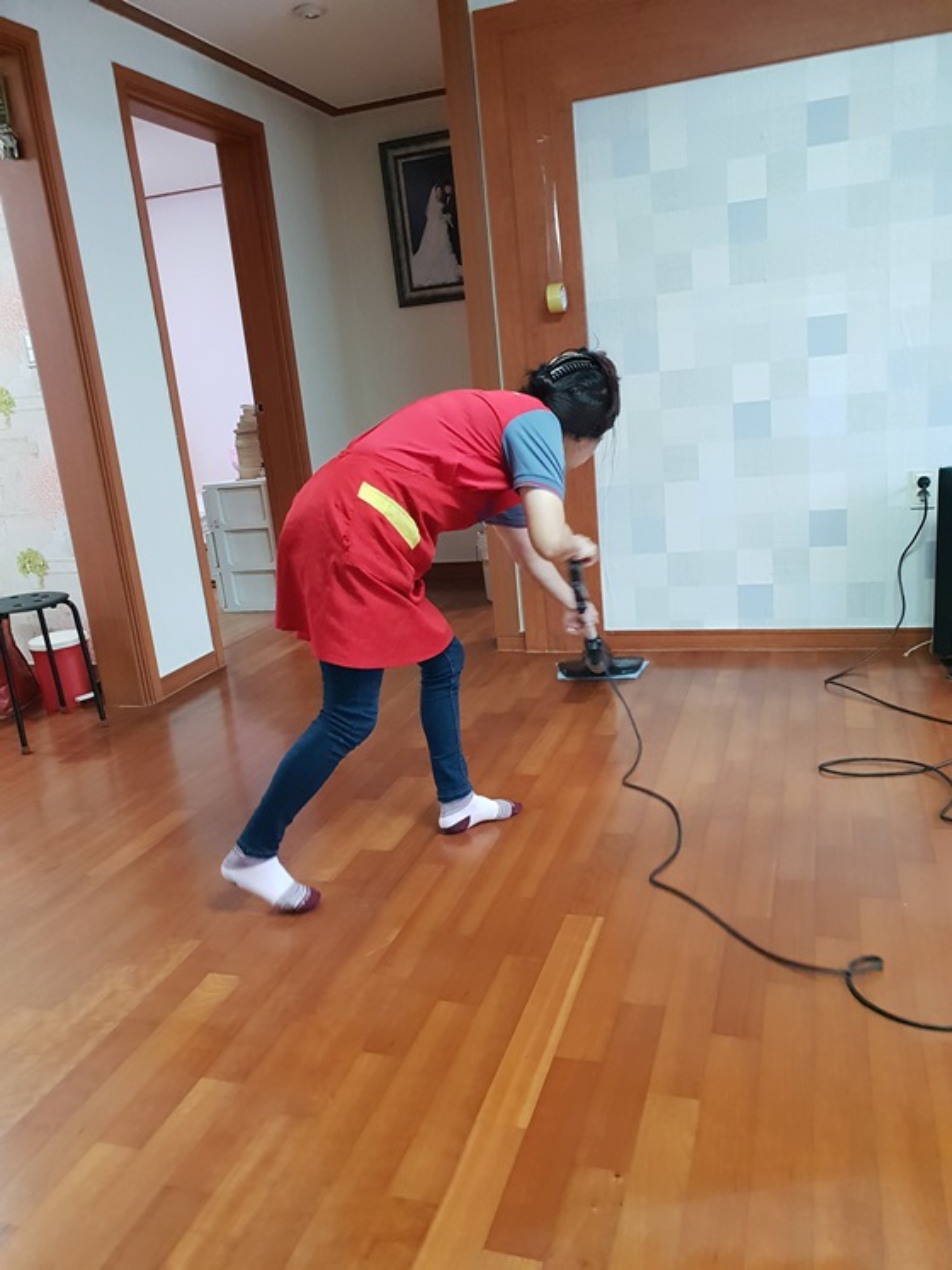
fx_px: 954
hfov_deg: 53.1
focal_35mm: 26
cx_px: 476
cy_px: 635
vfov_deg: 67.3
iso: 800
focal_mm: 4.3
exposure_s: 1/60
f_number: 2.4
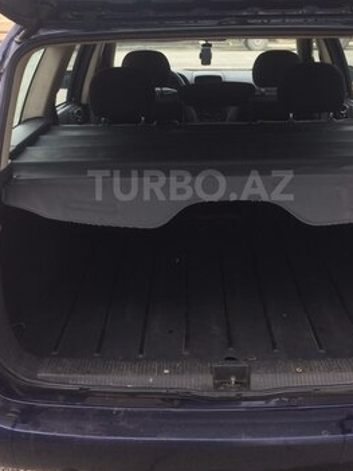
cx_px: 191
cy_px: 185
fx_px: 558
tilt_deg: -22.1
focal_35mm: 41
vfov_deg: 45.5
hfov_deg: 35.1
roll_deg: -0.3
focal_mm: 4.15
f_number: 2.2
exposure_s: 1/50
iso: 40
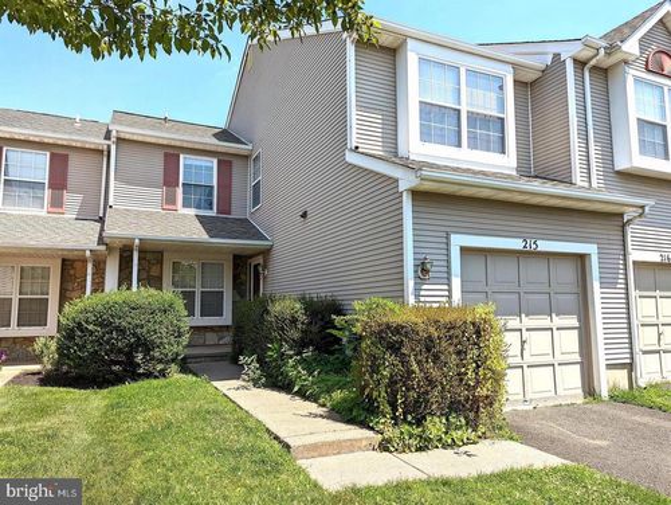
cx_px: 336
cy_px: 252
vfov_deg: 56.9
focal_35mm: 24
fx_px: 466
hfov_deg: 71.5
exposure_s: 1/2137
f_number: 1.85
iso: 40
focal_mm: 6.81
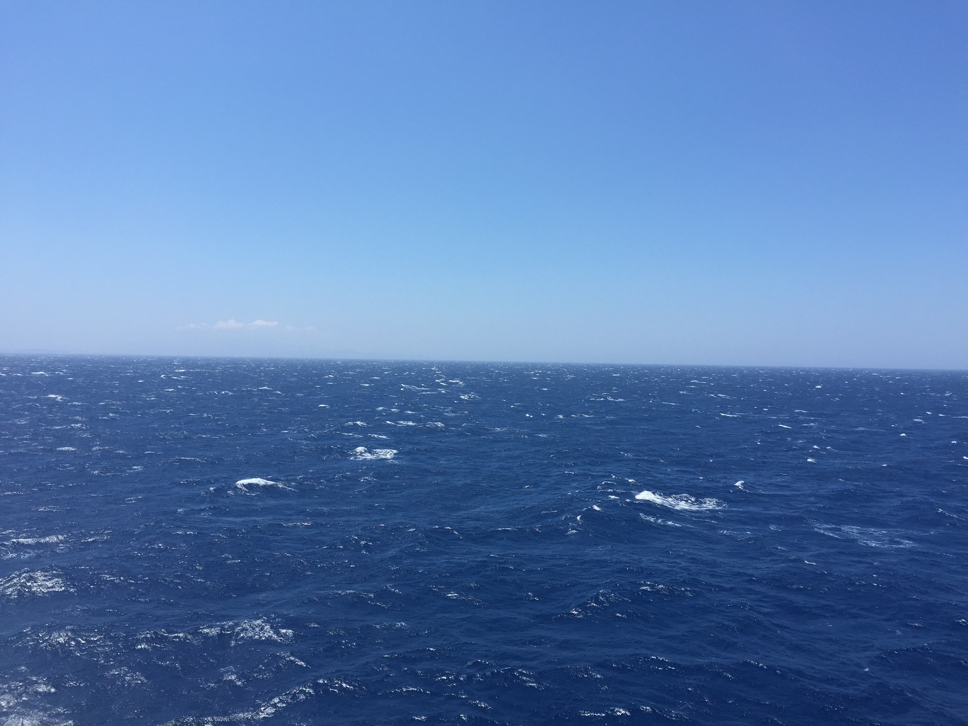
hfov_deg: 61.7
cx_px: 484
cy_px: 363
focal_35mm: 29
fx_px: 811
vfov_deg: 48.2
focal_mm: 4.15
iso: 32
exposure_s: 1/2198
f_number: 2.2
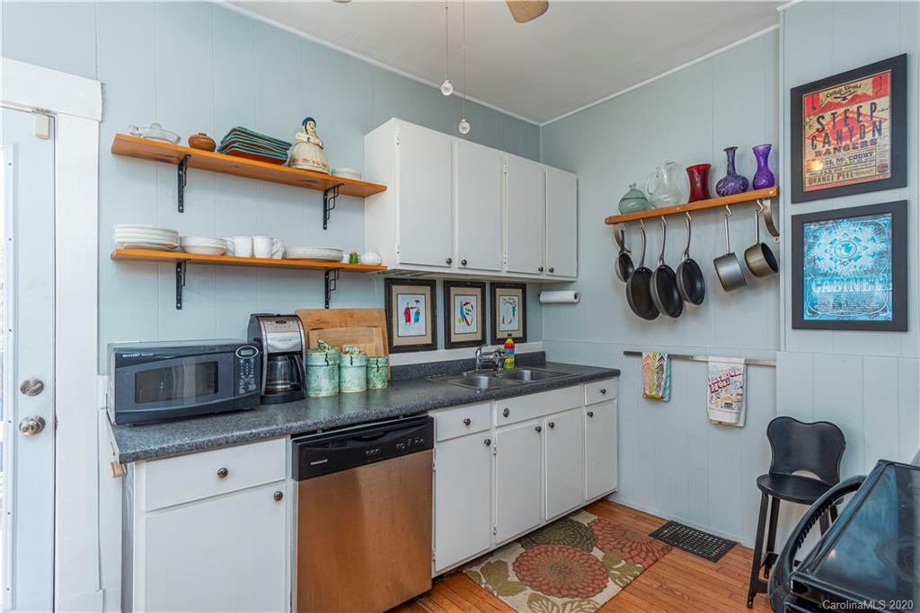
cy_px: 306
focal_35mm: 17
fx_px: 434
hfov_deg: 93.3
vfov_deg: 70.5
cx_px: 460
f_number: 8
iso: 400
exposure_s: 1/50
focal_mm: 17
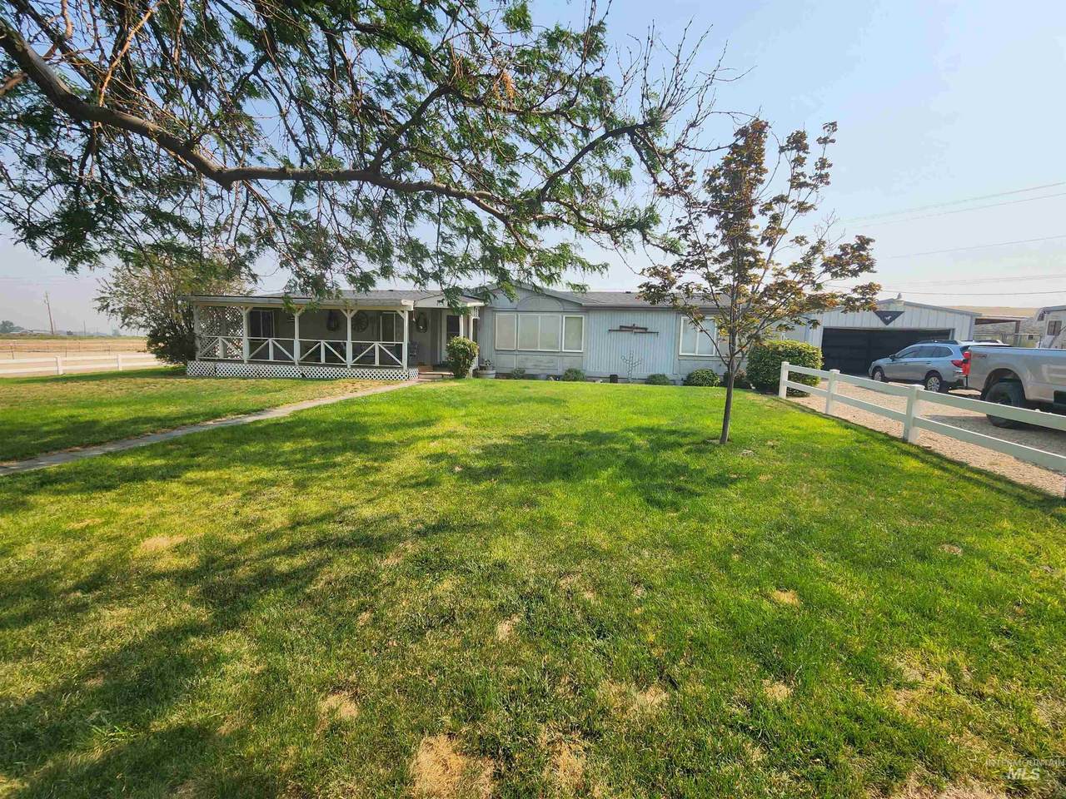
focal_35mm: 13
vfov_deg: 89.9
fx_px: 400
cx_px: 533
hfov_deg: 106.2
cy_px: 400
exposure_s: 1/2082
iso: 50
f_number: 2.2
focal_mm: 2.2
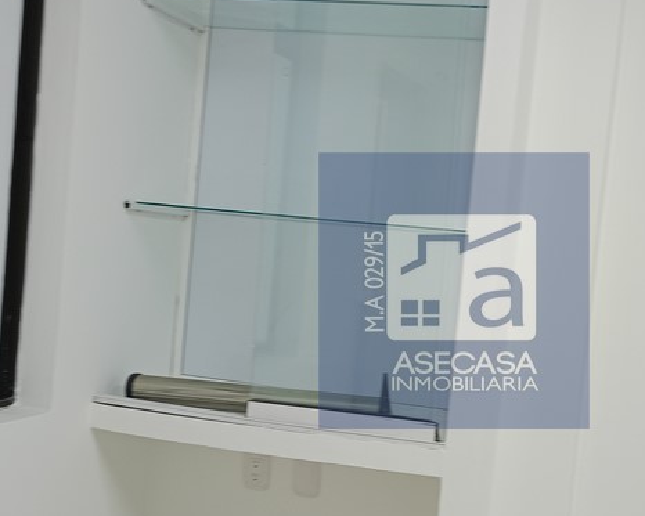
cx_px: 454
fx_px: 1146
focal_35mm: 60
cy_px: 291
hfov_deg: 31.1
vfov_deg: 25.4
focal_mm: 4.7
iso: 201
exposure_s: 1/50
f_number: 1.79
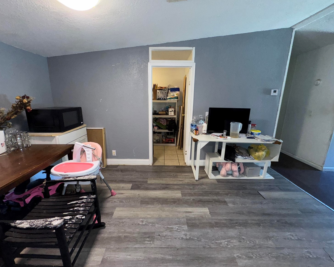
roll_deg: -1.1
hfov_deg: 96.8
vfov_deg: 84.0
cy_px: 132
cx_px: 165
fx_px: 148
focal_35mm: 15
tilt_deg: -11.3
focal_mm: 2.22
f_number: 2.2
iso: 125
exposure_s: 1/60
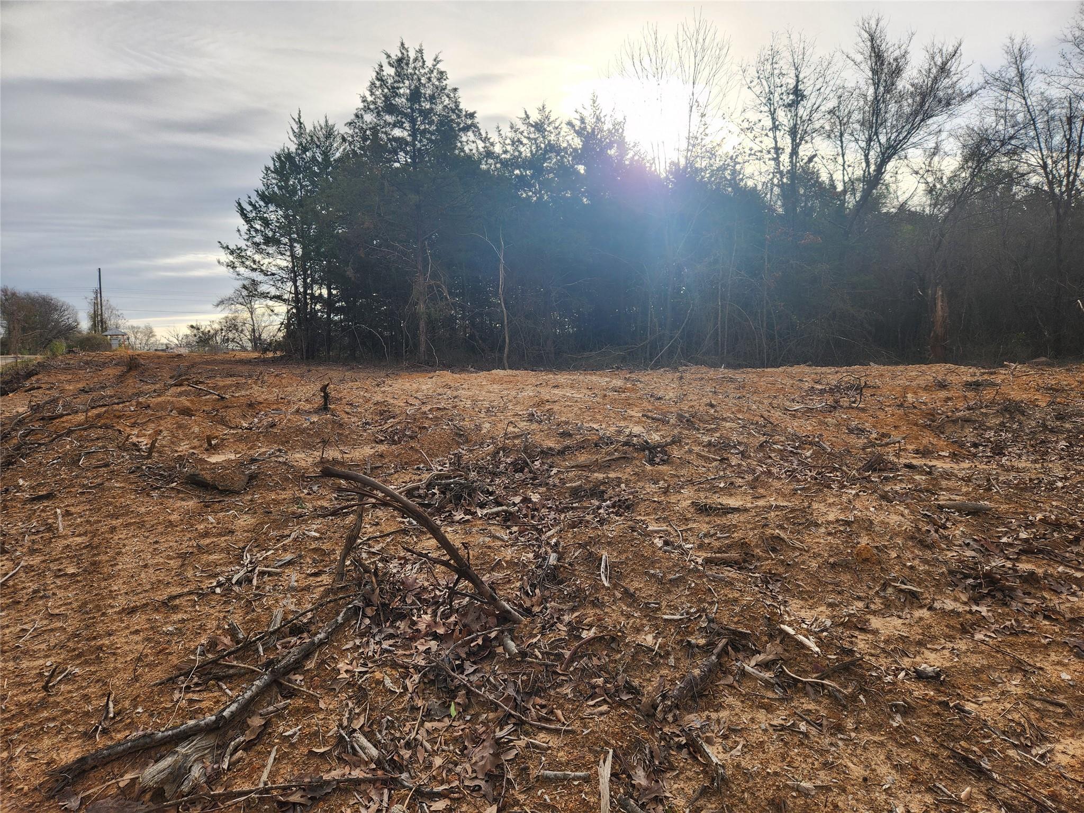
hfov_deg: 73.9
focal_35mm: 23
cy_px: 406
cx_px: 542
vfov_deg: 58.9
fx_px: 720
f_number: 1.8
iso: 20
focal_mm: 5.4
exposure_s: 1/560
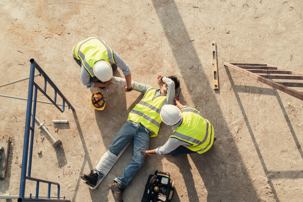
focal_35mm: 40
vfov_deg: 33.4
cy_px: 101
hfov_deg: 48.5
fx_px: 337
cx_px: 152
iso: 200
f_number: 4
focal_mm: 40
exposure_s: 1/800
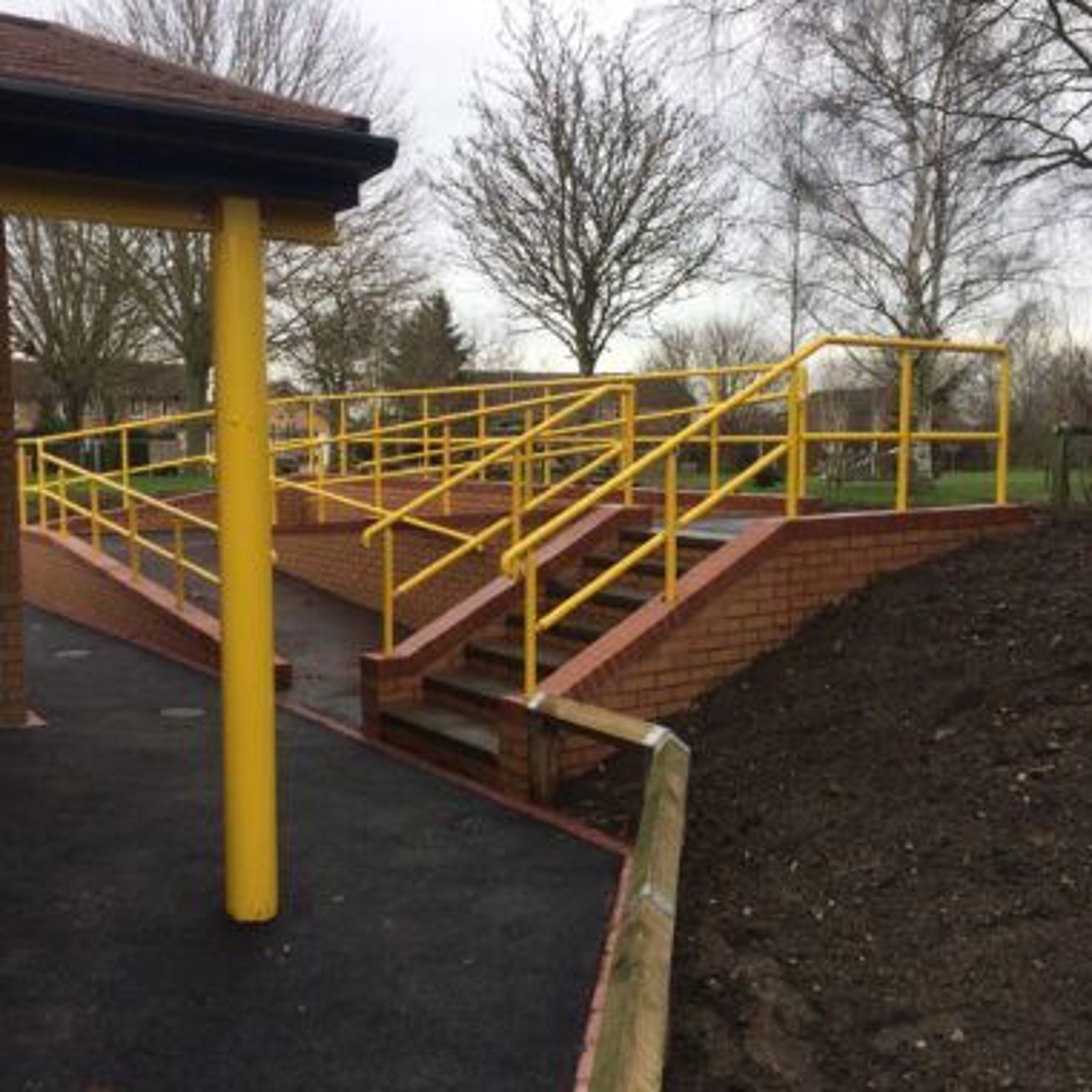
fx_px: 1249
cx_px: 562
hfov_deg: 47.2
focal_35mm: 35
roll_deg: +0.9
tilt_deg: -5.2
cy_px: 556
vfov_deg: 47.2
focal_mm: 4.15
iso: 32
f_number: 2.2
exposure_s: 1/321
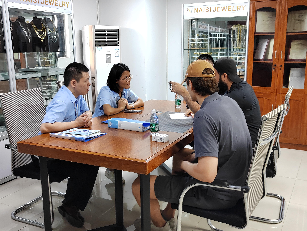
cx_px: 154
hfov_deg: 47.9
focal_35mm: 39
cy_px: 116
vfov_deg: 36.8
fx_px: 346
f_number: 1.8
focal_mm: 6.14
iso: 800
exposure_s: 1/30
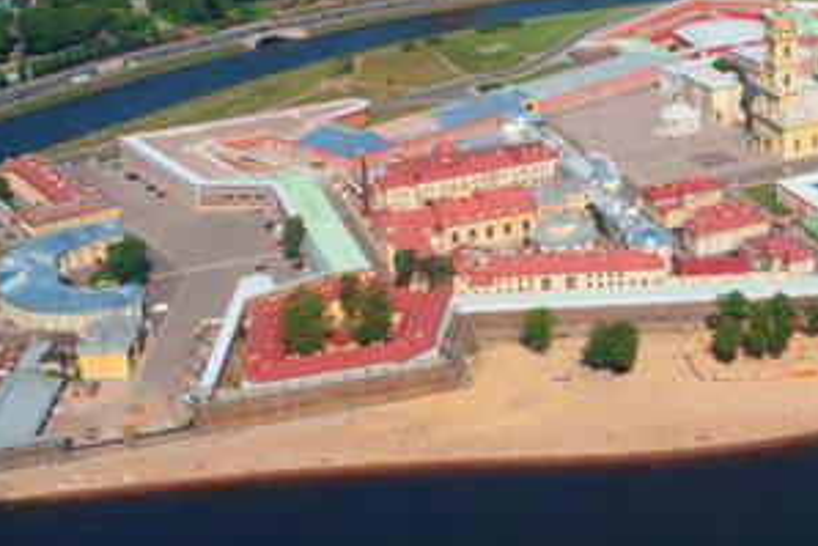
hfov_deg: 27.0
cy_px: 78
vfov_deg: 18.7
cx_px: 752
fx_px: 1637
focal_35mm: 72
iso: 200
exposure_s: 1/500
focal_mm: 22
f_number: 9
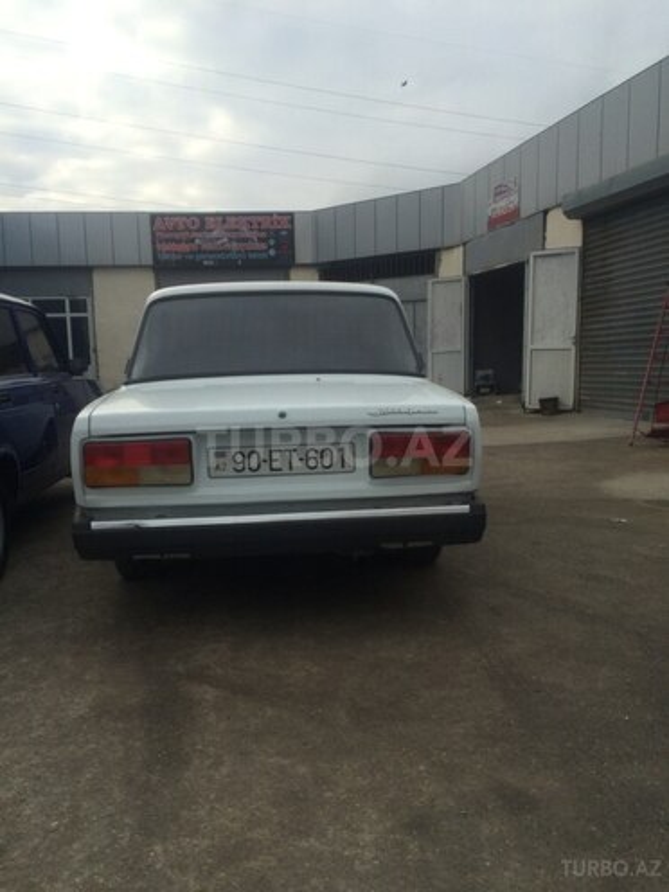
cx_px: 334
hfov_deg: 48.2
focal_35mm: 29
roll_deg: +0.5
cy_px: 446
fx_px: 747
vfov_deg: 61.7
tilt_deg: -8.6
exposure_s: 1/805
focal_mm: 4.15
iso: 32
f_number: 2.2
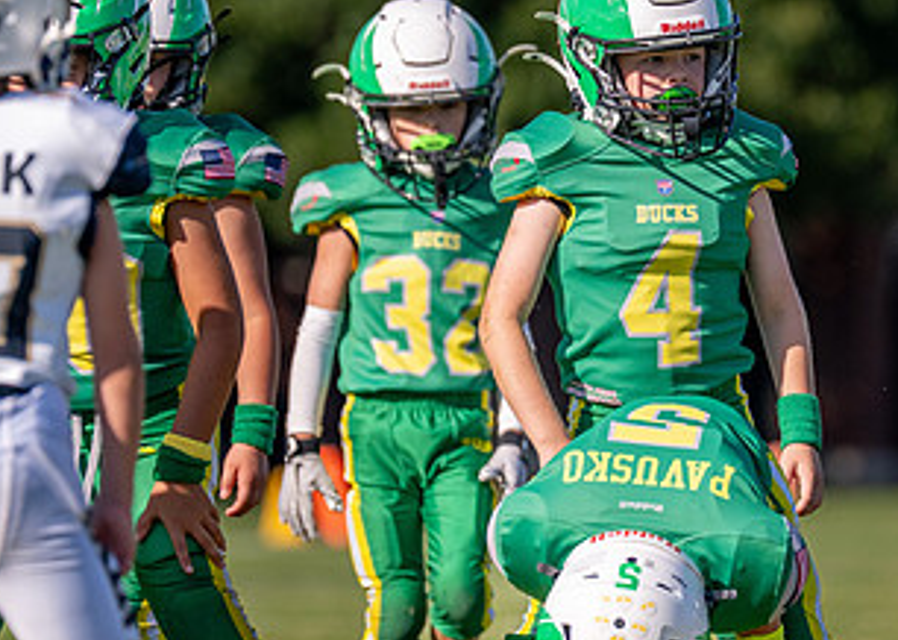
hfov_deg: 3.6
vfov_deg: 2.6
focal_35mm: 558
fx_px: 14219
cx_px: 622
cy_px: 178
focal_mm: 200
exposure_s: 1/5000
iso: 250
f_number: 2.8
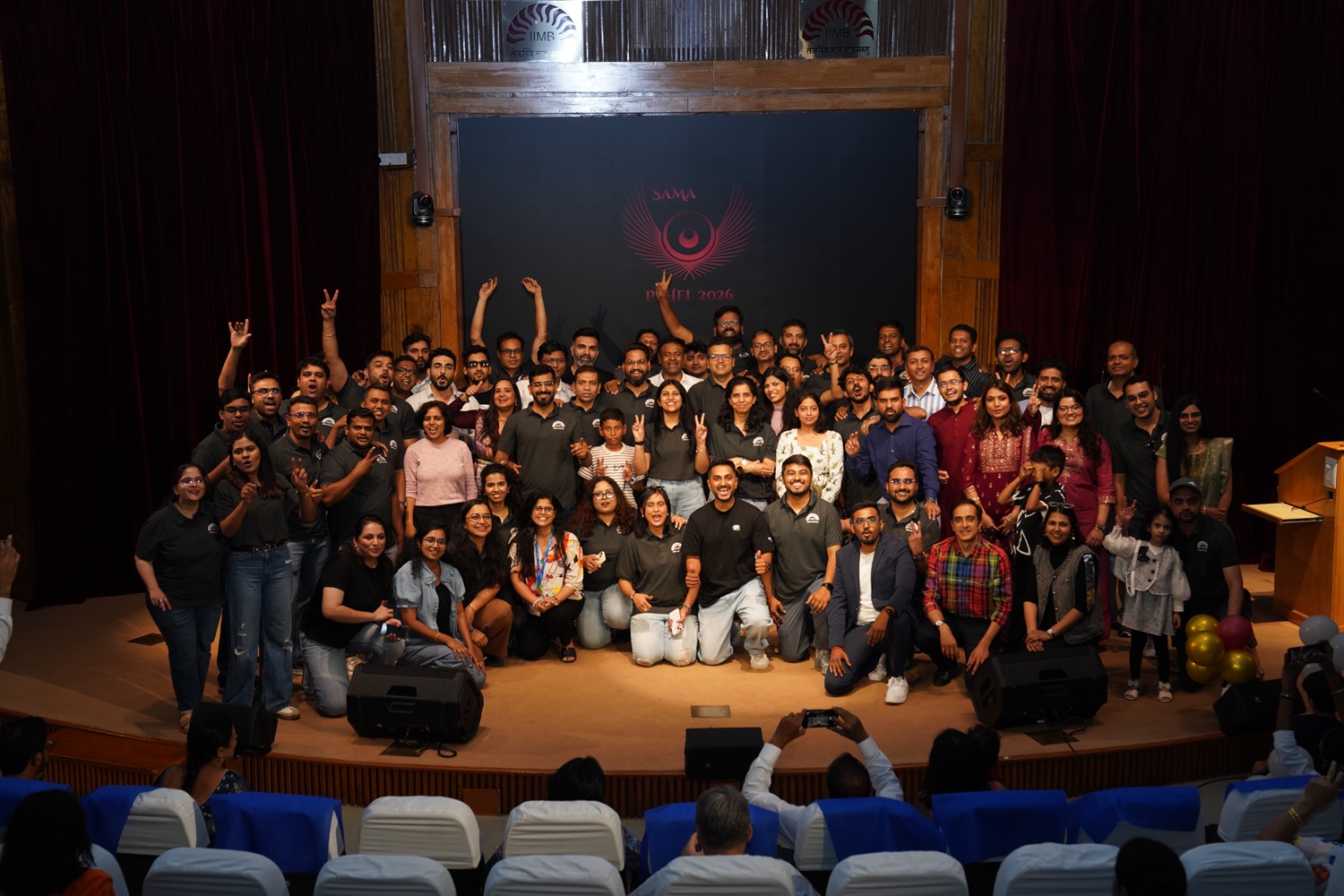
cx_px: 672
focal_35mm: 51
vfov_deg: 26.5
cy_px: 448
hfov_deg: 38.9
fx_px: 1904
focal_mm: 51
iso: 800
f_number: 5.6
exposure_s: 1/200
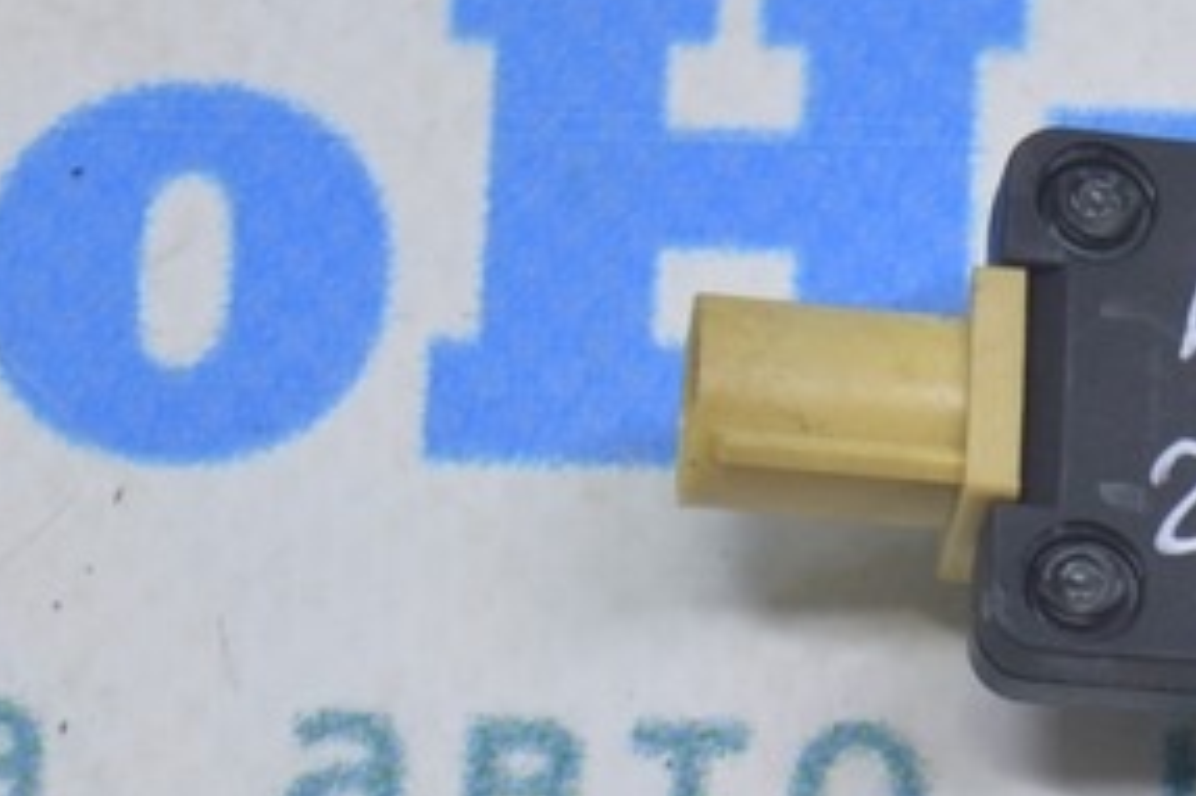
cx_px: 1334
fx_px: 9230
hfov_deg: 7.4
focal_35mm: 278
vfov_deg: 4.9
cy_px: 465
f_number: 5.6
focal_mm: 52
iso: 400
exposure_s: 1/25
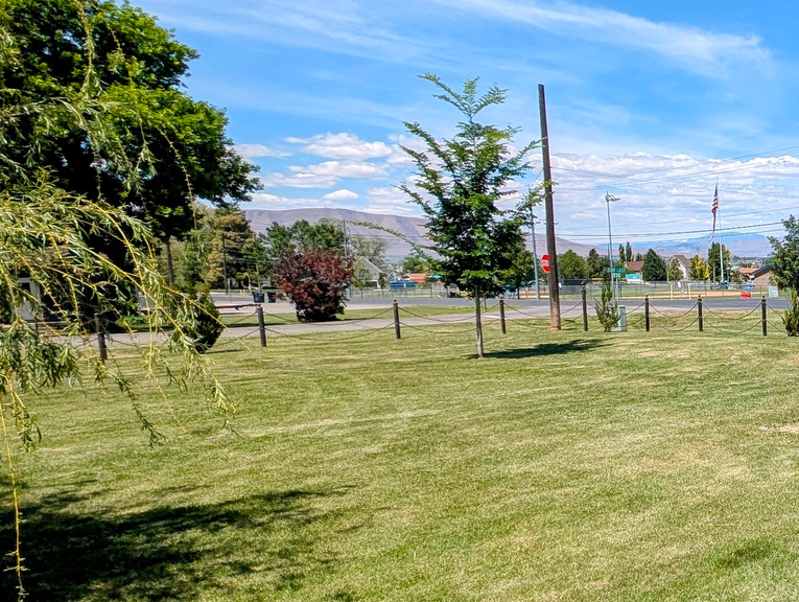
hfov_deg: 40.4
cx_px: 953
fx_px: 740
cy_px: 349
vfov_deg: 44.1
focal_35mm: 32
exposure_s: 1/2309
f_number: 1.95
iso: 39
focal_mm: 2.23
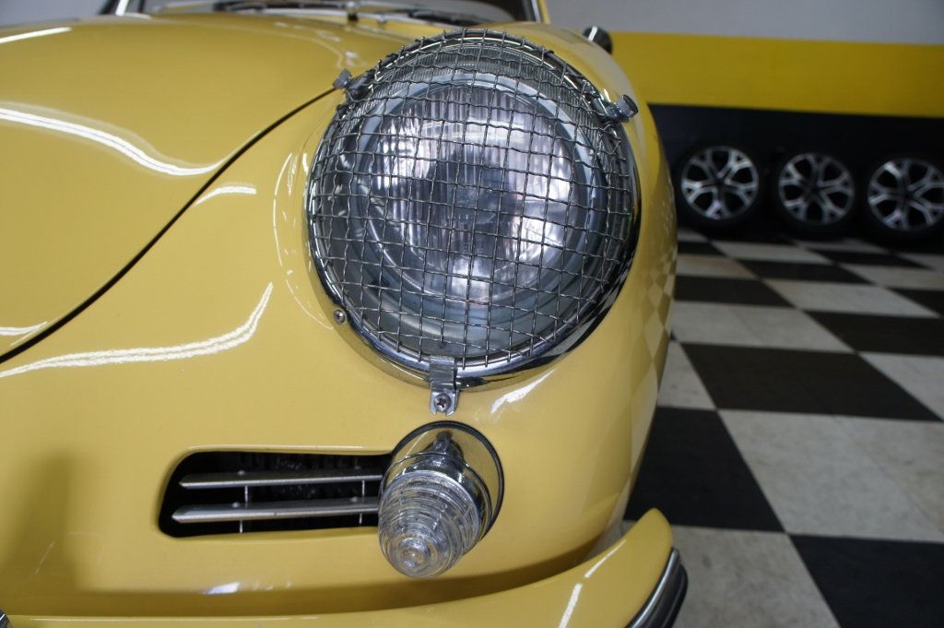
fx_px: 707
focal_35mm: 27
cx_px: 472
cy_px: 314
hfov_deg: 67.4
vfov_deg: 47.9
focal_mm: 18
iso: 200
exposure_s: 1/50
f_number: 4.5
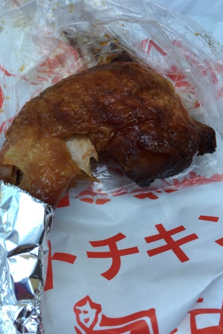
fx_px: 288
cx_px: 96
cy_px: 164
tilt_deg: -80.1
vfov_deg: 60.3
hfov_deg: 42.2
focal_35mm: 31
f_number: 2.2
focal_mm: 4.15
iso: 32
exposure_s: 1/191
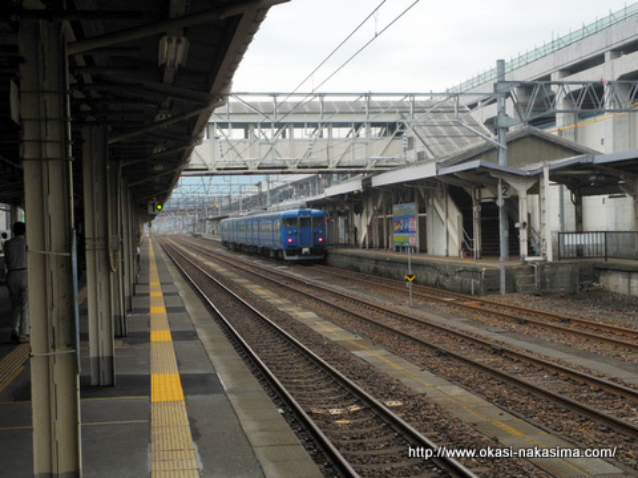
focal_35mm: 50
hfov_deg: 38.2
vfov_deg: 29.1
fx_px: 922
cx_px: 319
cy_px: 239
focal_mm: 10.7
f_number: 3.5
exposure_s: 1/1000
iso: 400
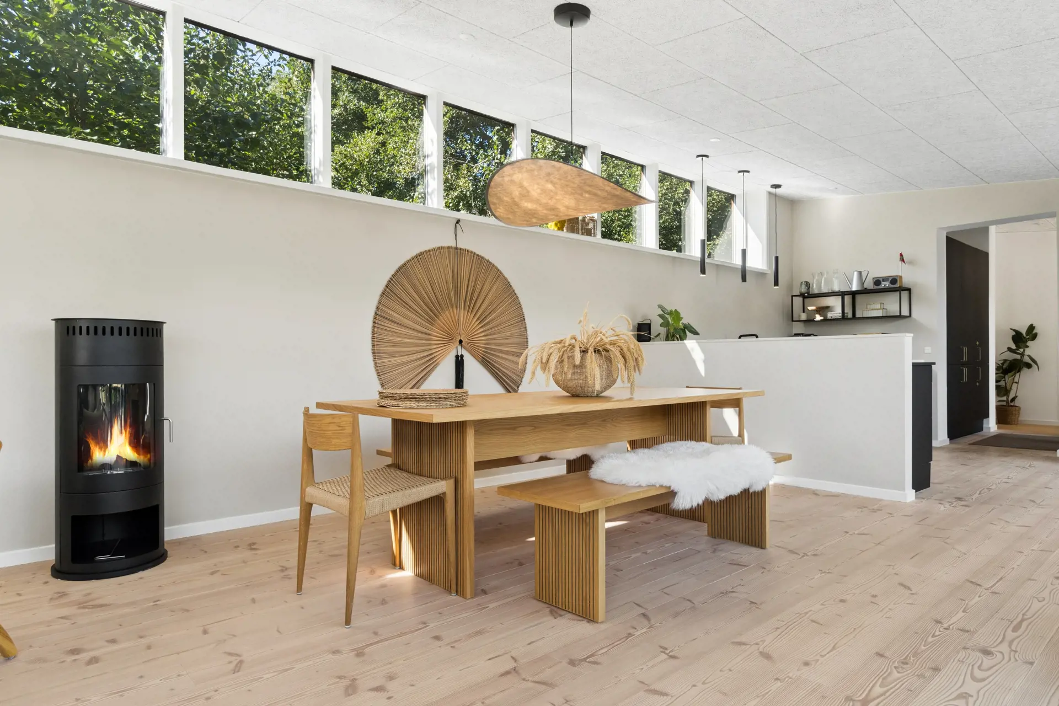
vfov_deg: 59.5
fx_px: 618
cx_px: 530
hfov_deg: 81.2
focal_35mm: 21
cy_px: 353
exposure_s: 1/60
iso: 200
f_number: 8
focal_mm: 14
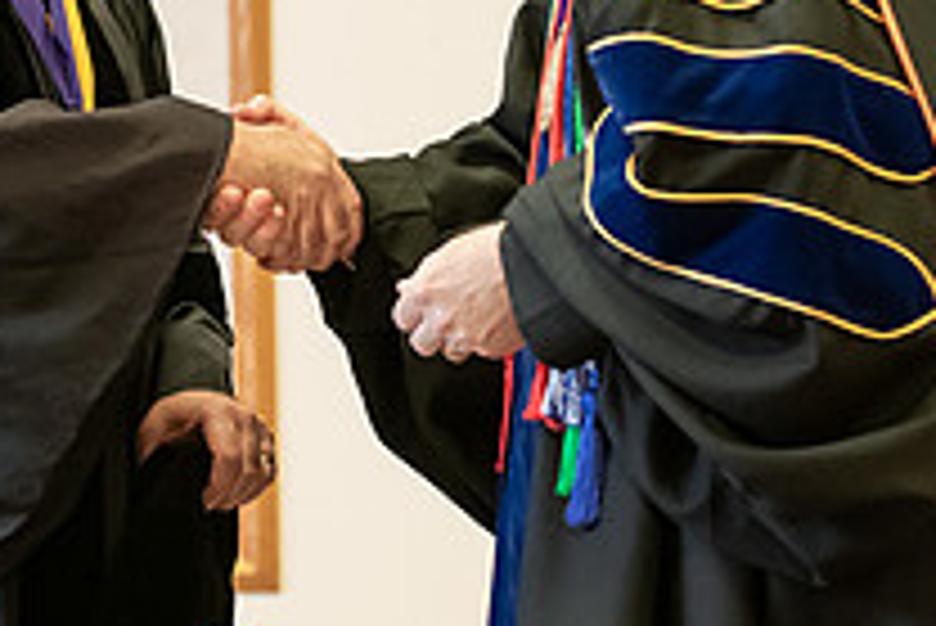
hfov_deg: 10.5
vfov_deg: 7.0
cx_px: 270
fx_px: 5073
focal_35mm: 195
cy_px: 47
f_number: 3.5
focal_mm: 70
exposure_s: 1/200
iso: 2500
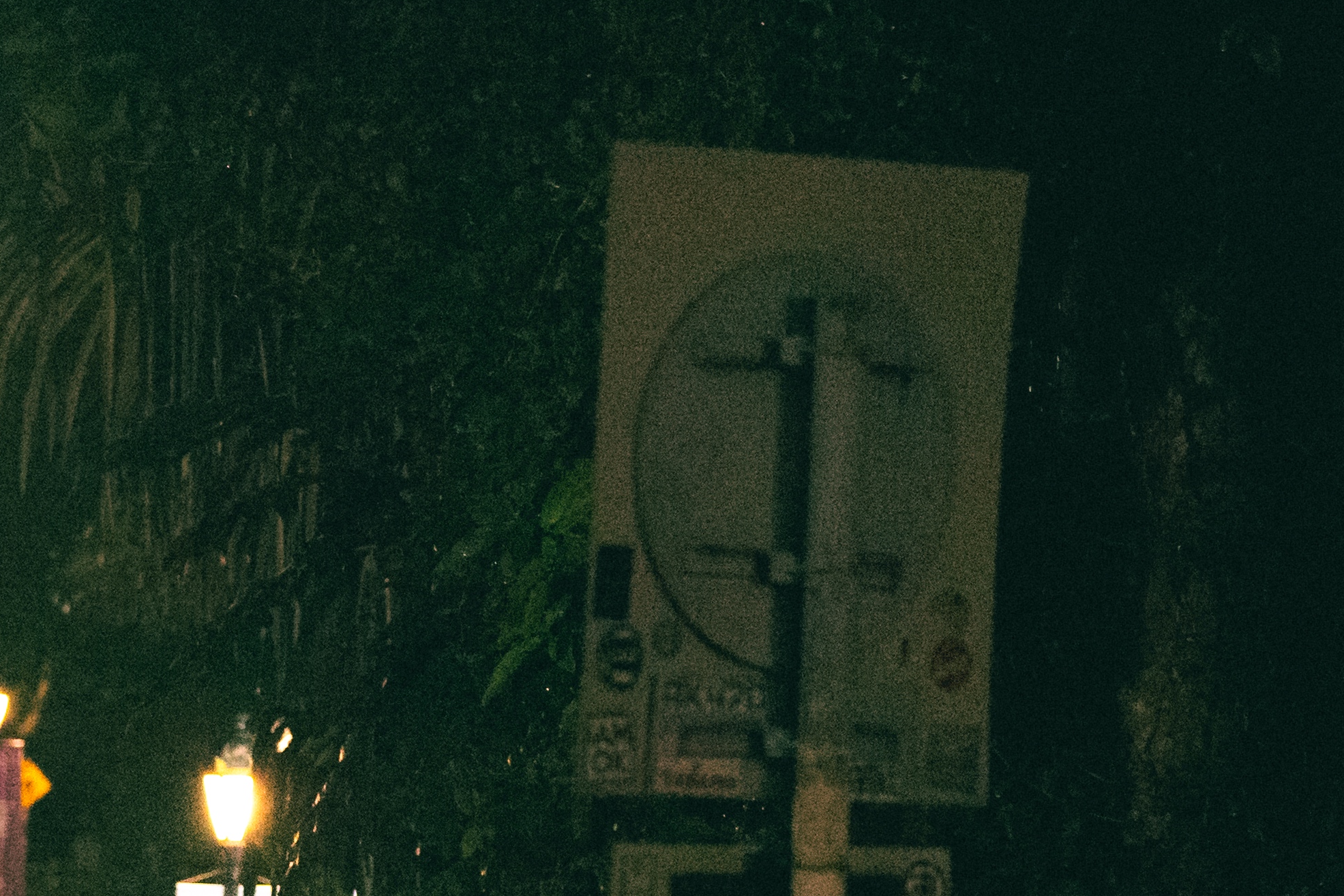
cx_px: -580
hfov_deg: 7.4
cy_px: 931
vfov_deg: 5.0
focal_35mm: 274
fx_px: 10229
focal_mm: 90
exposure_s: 1/250
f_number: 2.8
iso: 12800
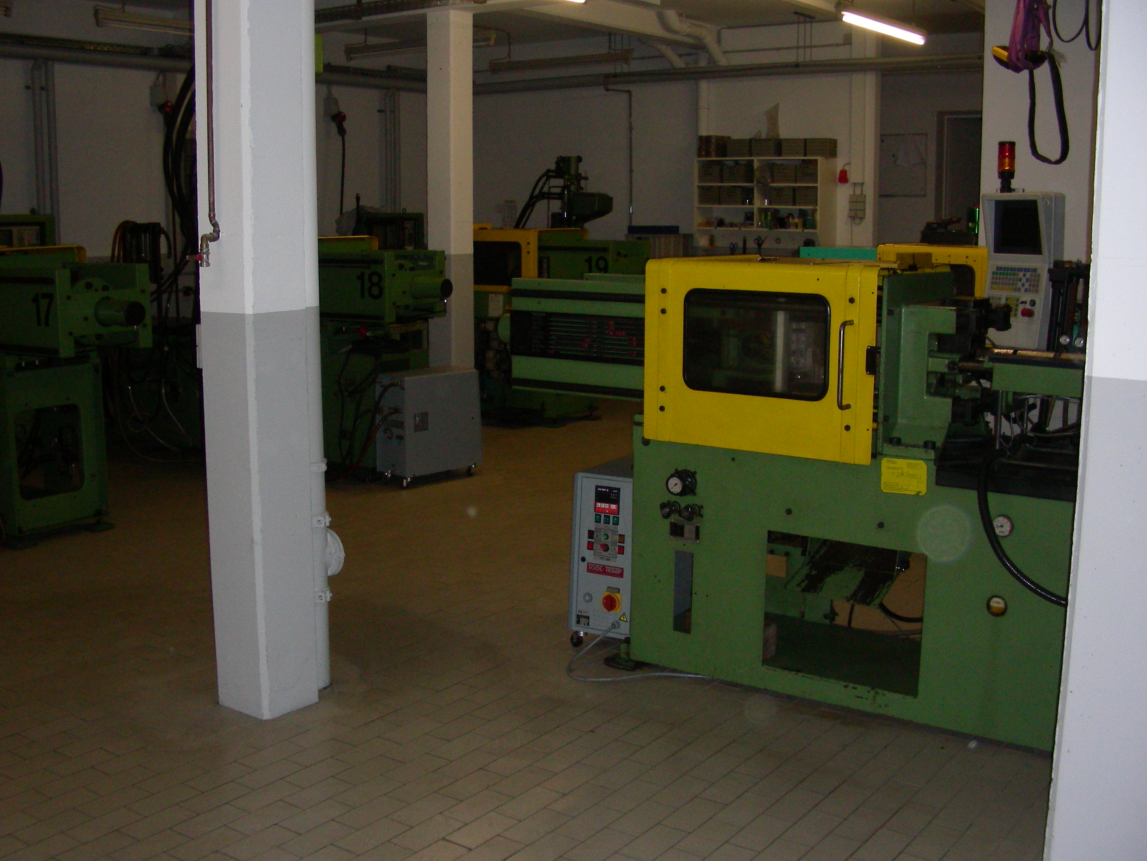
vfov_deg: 36.8
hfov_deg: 47.9
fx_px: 1292
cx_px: 569
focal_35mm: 39
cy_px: 431
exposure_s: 1/60.1
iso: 200
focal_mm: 6.3
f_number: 3.5
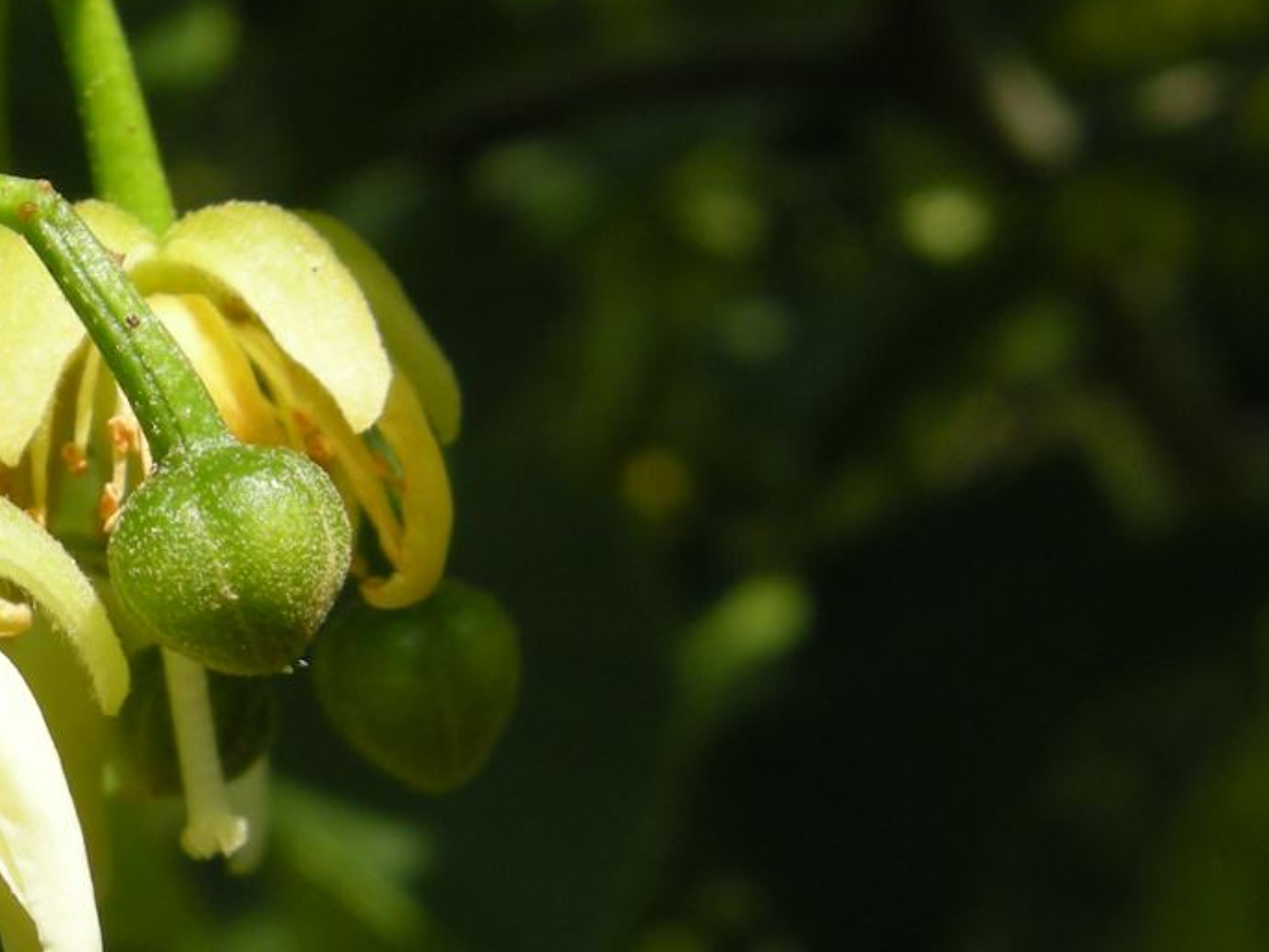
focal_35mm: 102
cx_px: -216
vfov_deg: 14.5
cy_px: 712
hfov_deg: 18.3
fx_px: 3741
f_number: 5.4
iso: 64
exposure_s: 1/203
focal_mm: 7.5
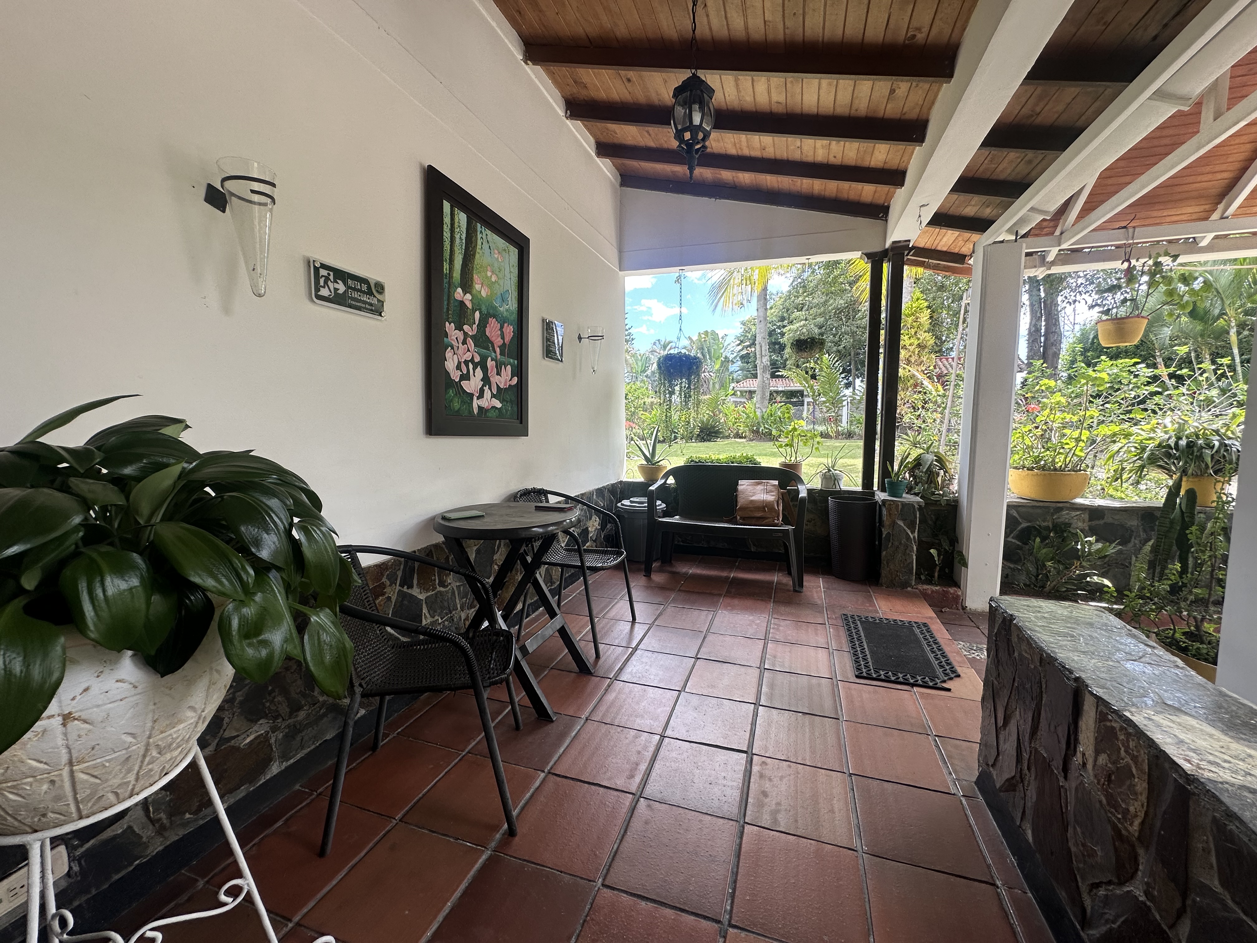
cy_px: 472
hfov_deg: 102.1
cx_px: 628
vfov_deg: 85.7
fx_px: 508
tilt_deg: -5.4
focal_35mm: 14
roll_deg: -0.9
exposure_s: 1/164
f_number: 2.2
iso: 40
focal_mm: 2.22
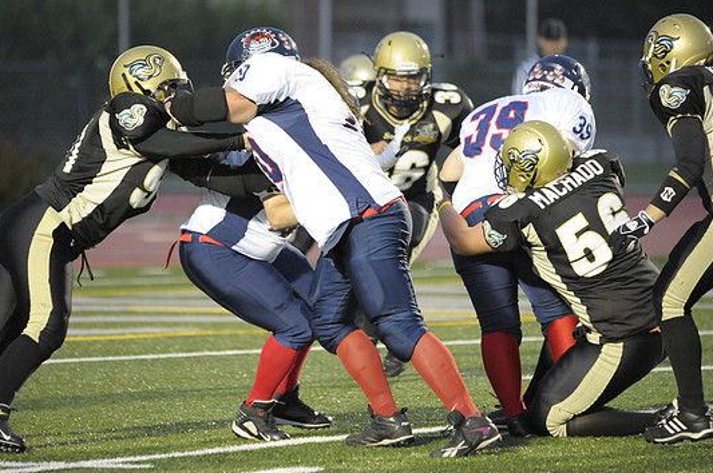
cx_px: 330
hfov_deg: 4.2
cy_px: 230
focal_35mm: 490
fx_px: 9693
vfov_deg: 2.8
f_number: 6.3
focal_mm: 450
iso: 12800
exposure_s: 1/500
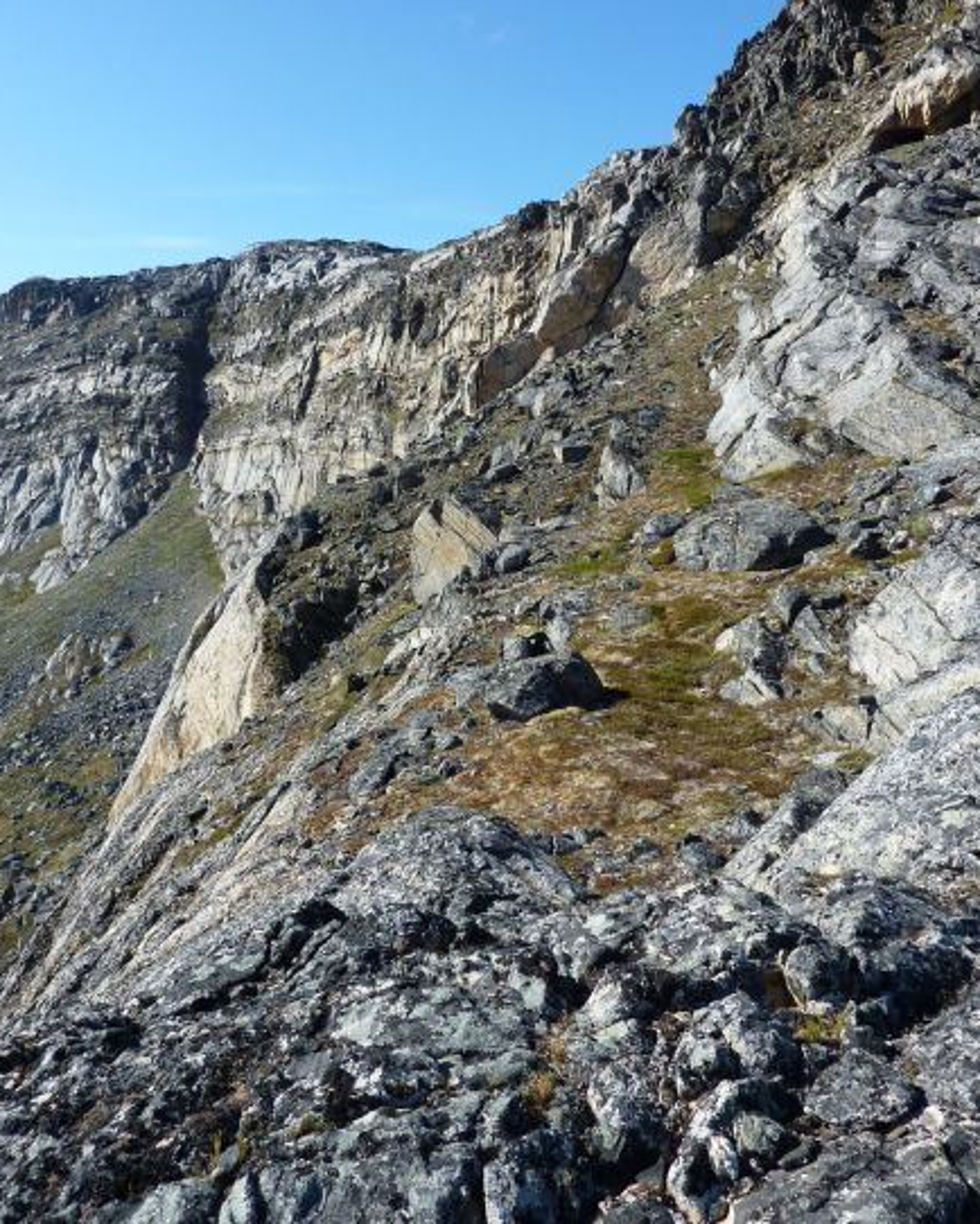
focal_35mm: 27
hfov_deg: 53.2
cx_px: 495
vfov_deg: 63.9
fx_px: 978
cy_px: 549
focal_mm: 4.1
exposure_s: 1/500
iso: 80
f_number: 4
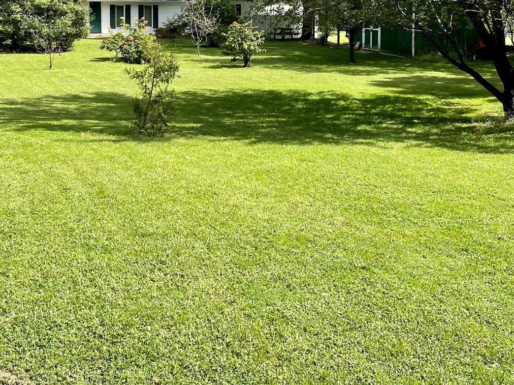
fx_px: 757
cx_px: 242
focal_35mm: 51
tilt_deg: -3.8
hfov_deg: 37.5
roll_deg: +0.0
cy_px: 53
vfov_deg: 27.7
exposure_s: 1/1531
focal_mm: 4.2
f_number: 1.6
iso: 32
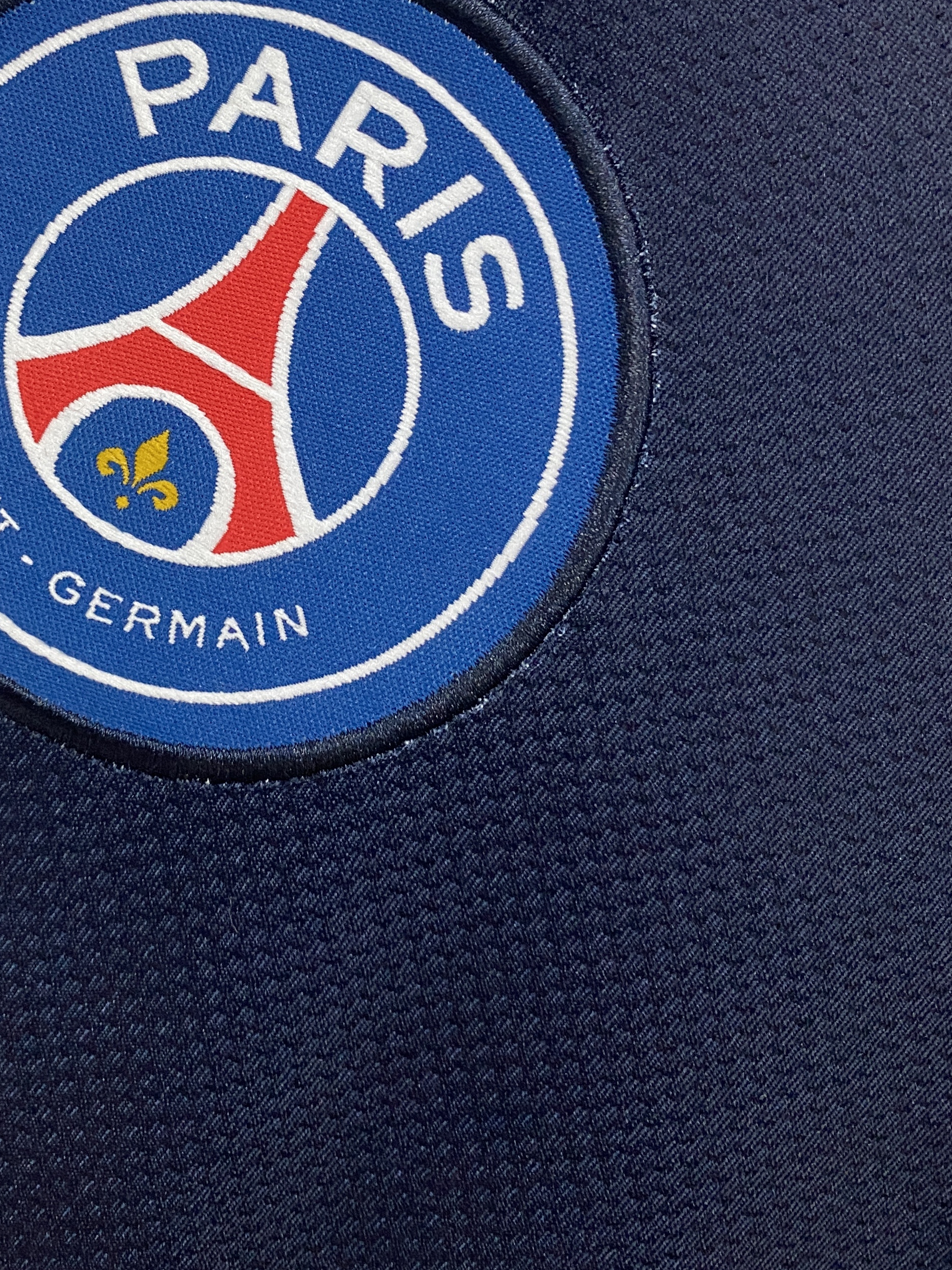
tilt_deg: -6.4
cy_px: 316
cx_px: 269
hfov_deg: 34.6
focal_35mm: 41
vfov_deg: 44.2
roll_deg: -34.5
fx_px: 1503
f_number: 1.8
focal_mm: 4.25
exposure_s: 1/50
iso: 200
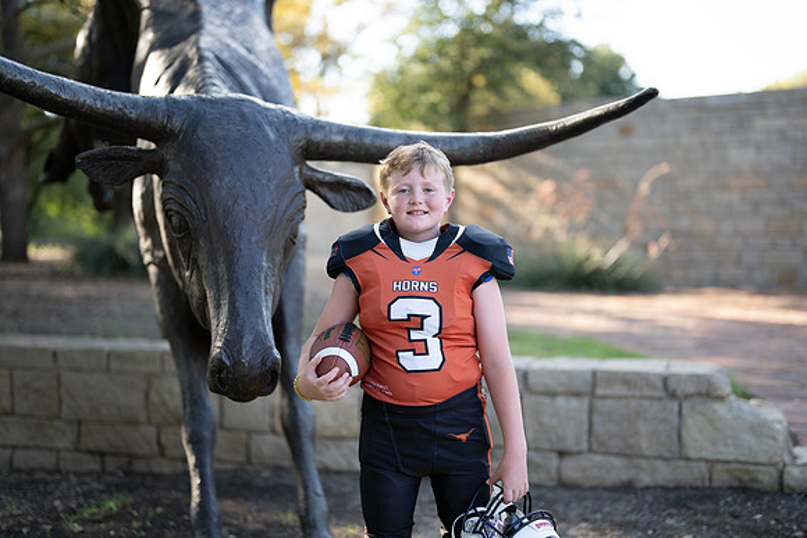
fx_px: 1121
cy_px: 269
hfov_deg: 39.6
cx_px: 404
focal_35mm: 50
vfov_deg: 27.0
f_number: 1.2
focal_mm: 50
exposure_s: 1/1250
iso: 200
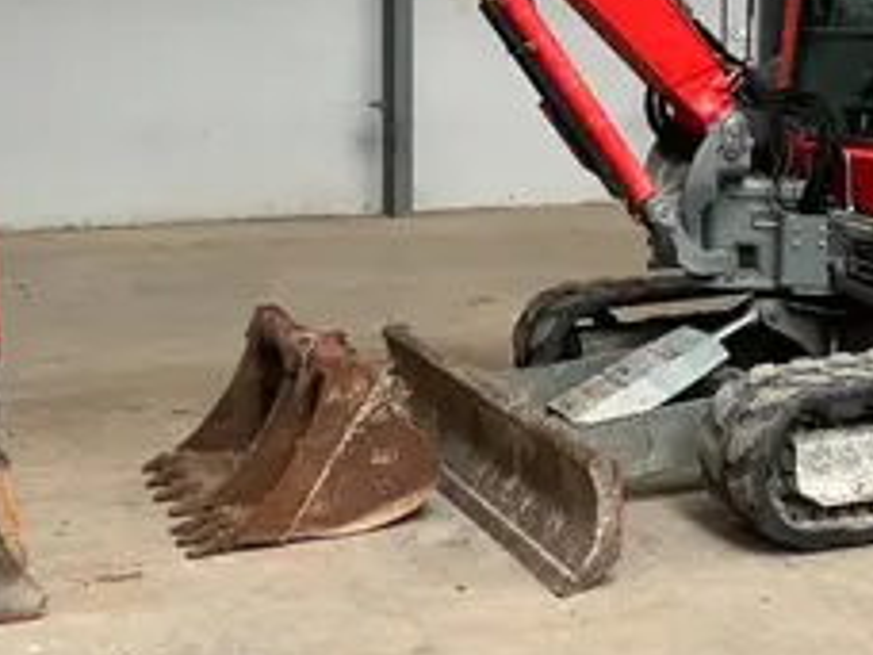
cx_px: 601
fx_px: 1538
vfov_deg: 23.8
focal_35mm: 61
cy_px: 169
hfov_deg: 31.4
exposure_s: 1/68
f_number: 1.8
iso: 64
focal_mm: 3
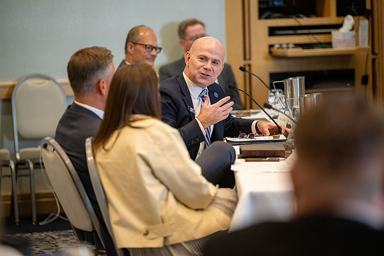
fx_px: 2134
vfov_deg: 6.9
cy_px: 128
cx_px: 192
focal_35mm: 200
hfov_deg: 10.3
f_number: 2.8
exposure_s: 1/200
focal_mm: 200
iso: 2500
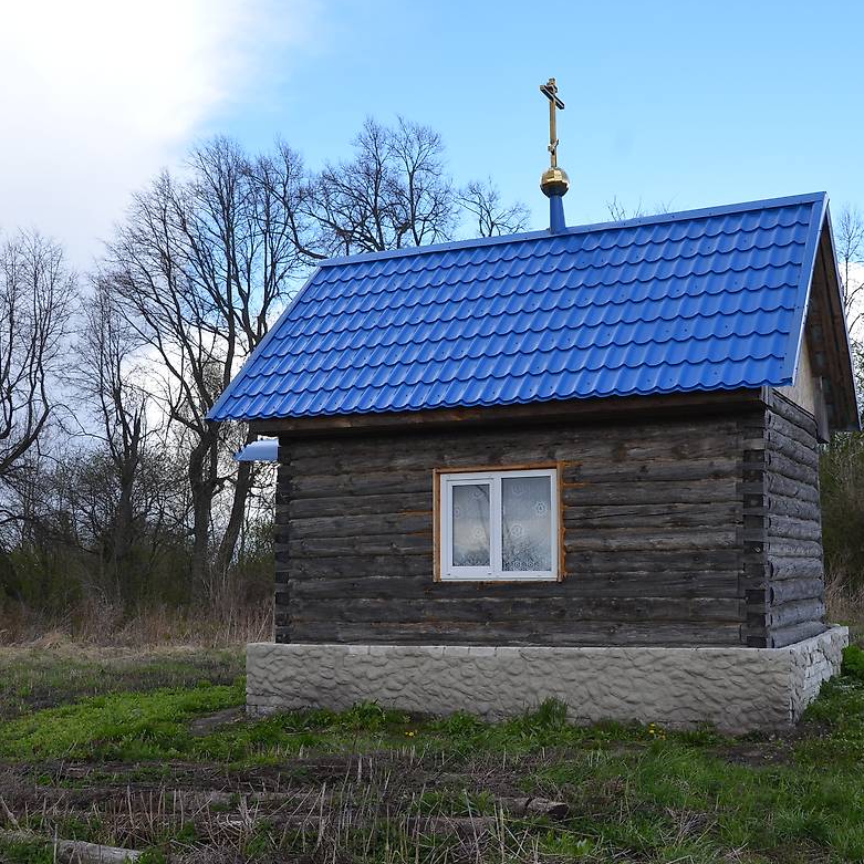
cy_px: 436
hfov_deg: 39.1
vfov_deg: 39.2
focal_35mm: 43
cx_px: 468
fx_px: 1214
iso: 180
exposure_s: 1/250
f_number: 8
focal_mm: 22
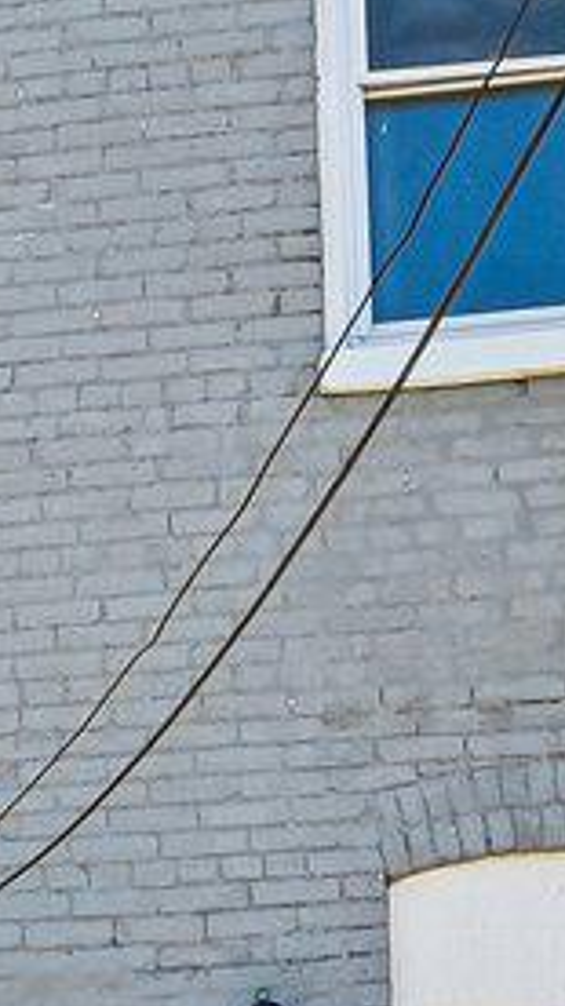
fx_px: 3733
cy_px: 1201
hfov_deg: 8.5
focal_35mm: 140
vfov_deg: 14.8
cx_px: -219
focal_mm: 18
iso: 100
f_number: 8
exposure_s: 1/200
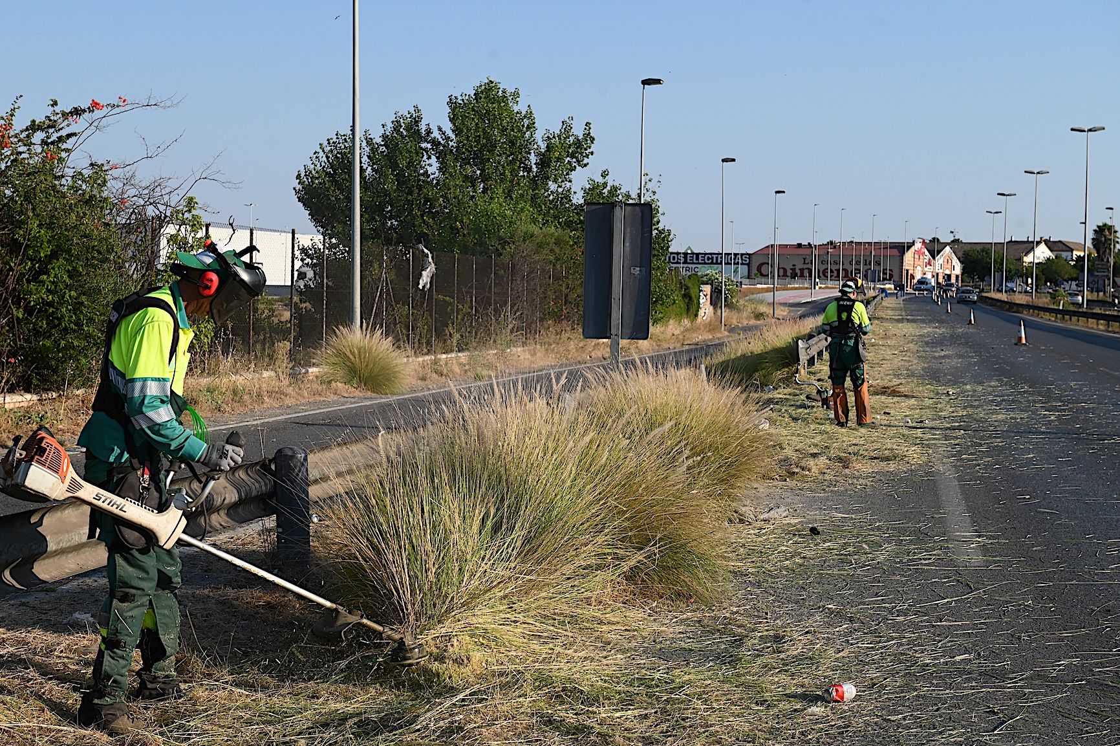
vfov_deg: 24.2
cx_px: 560
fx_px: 1741
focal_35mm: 56
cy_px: 373
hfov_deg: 35.7
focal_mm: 56
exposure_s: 1/800
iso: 400
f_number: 7.1
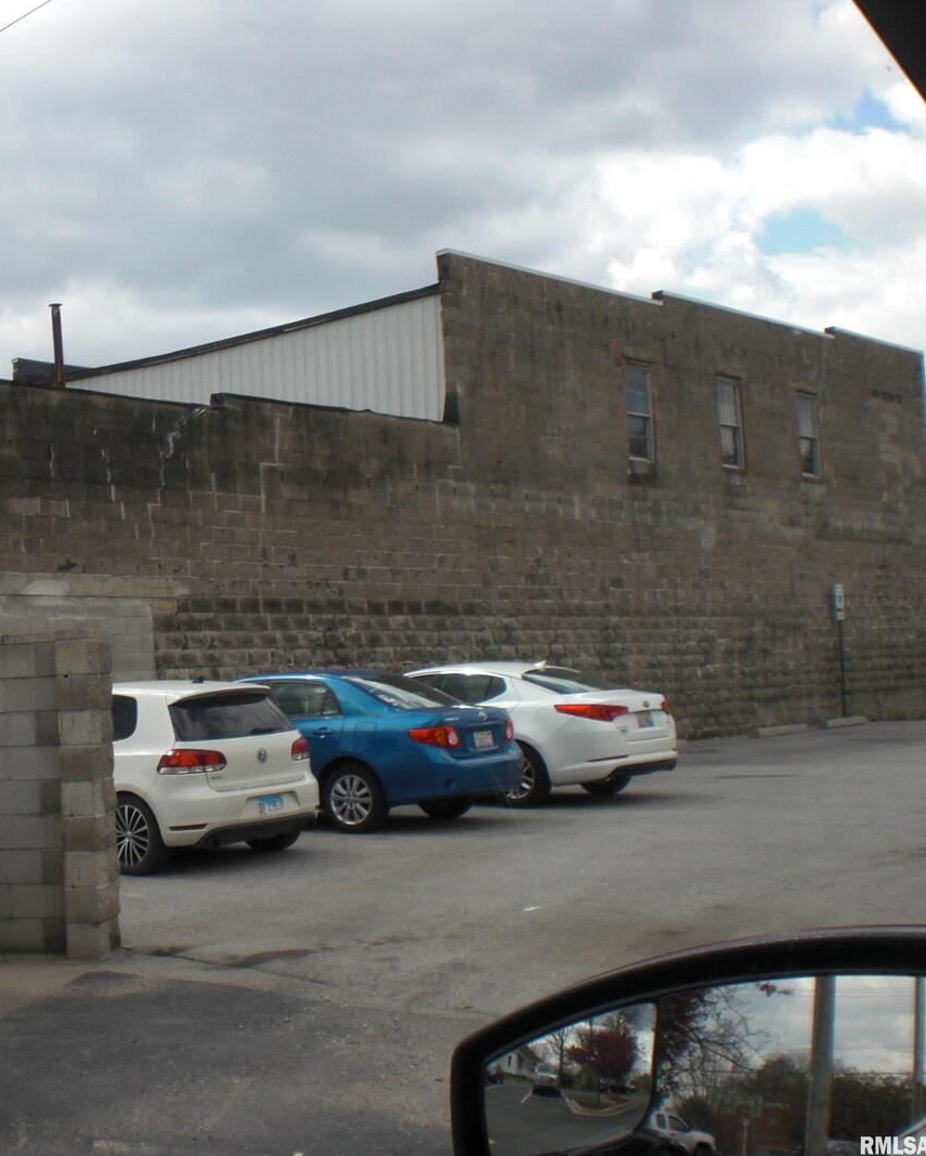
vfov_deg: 37.3
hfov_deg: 29.4
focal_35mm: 50
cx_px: 158
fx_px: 1712
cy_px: 578
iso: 64
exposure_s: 1/200
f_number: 5.6
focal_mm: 6.3
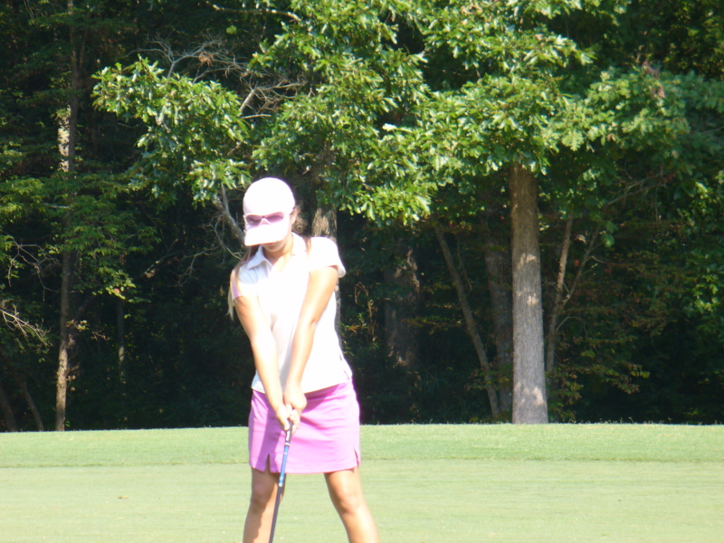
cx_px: 362
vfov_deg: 6.7
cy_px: 272
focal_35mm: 222
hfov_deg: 8.9
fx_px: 4643
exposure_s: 1/160
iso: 80
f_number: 4.5
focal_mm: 36.6
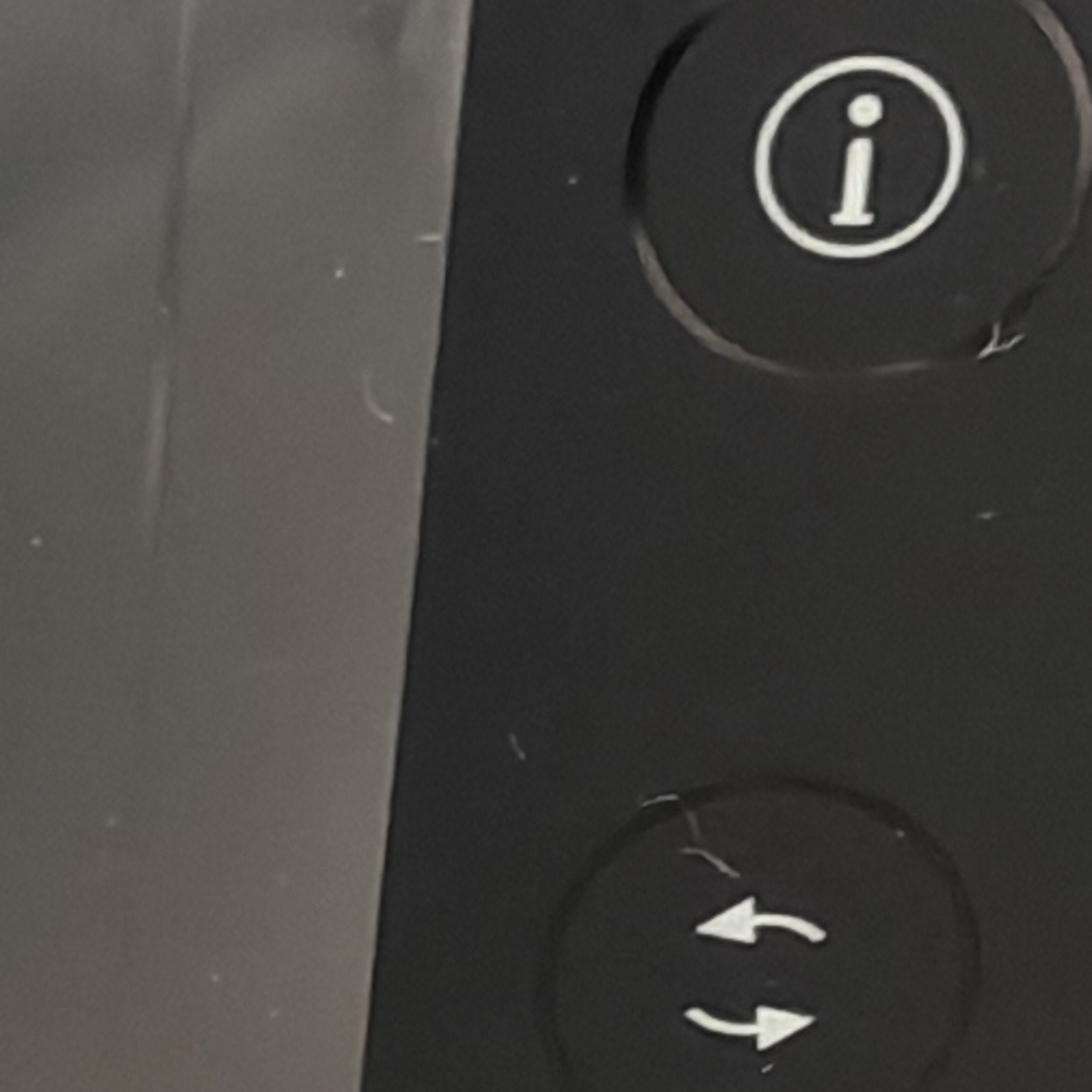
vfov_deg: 10.5
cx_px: -141
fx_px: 5889
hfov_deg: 10.5
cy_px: 1029
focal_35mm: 165
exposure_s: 1/50
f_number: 1.88
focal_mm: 5.56
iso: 512
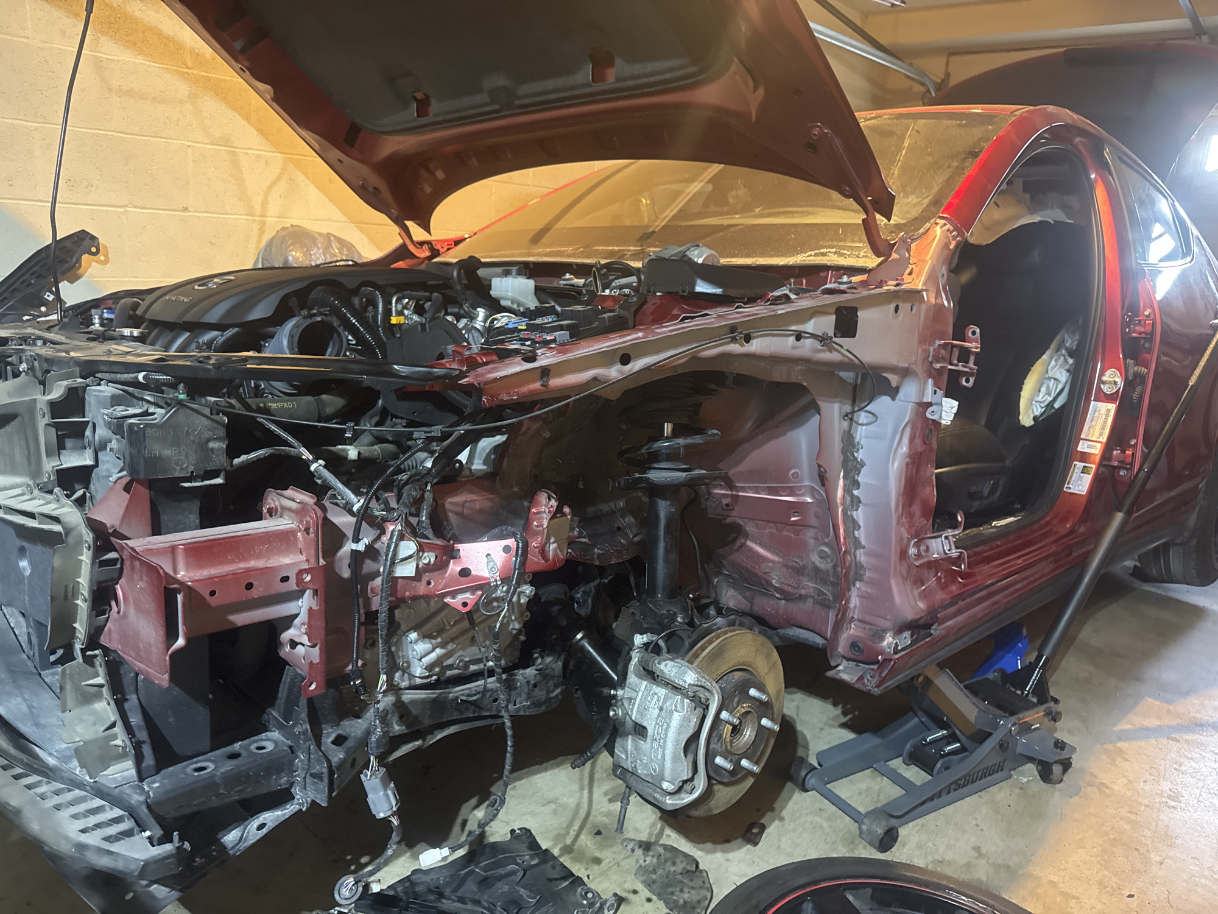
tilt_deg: -14.7
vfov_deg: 56.8
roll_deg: -4.4
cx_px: 609
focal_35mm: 24
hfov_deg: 71.6
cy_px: 457
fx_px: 844
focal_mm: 6.76
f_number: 1.78
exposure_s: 1/40
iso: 800
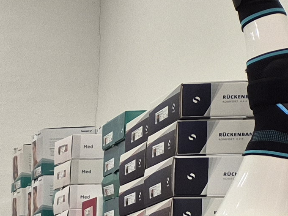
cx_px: -510
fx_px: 1123
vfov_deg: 10.6
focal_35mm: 135
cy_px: 318
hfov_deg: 11.0
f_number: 1.8
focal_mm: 5.4
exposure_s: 1/100
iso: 125
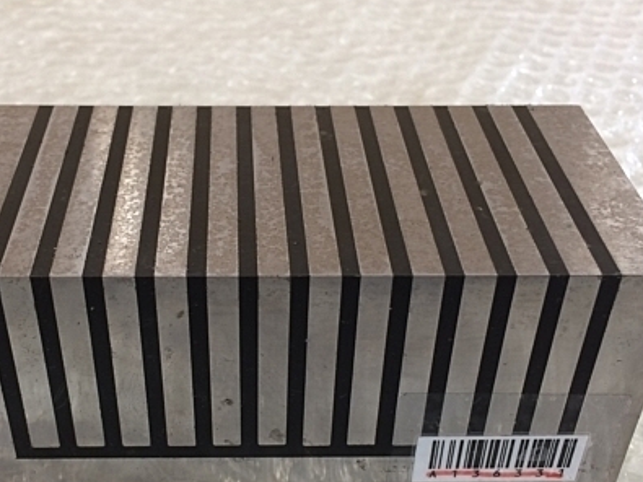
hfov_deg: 40.3
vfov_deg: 30.6
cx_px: 257
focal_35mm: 47
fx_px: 873
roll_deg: -0.5
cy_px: 334
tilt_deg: -40.7
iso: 64
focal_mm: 4.15
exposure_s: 1/30
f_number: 2.2
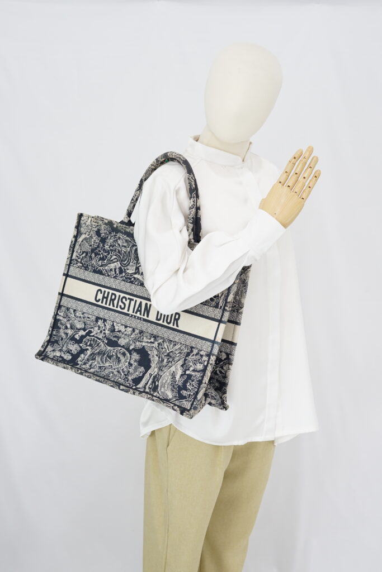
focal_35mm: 50
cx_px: 191
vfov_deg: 39.6
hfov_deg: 27.0
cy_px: 286
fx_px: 796
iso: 640
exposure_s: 1/8
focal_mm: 50
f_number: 6.3
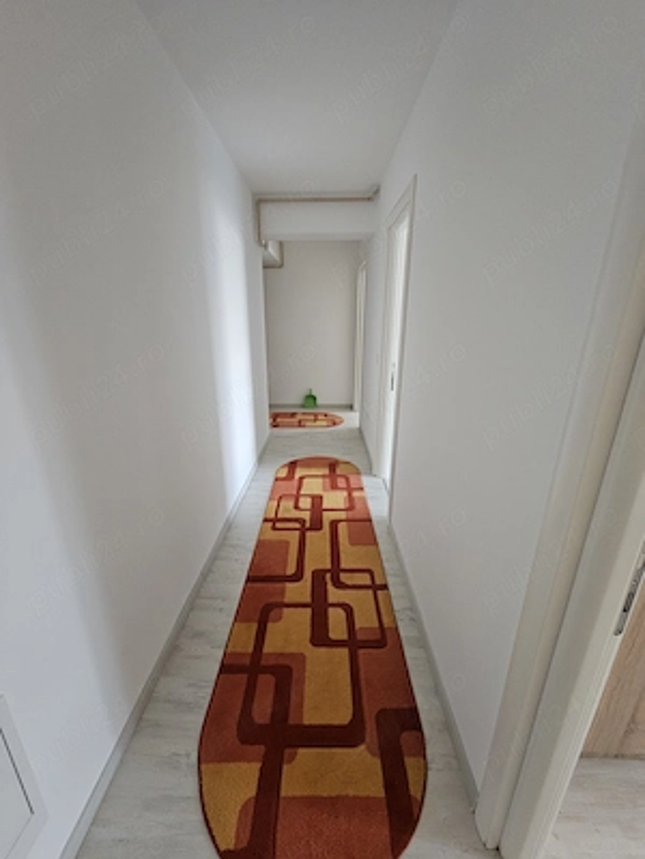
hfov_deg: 89.9
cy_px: 430
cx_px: 322
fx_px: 323
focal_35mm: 13
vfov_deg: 106.2
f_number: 2.2
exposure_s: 1/30
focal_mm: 2.2
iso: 500
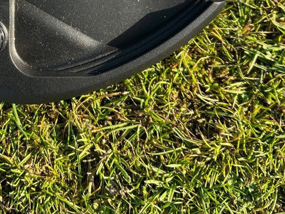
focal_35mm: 67
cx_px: 69
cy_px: -33
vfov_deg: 20.7
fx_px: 552
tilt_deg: -79.7
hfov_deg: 28.5
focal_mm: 5.1
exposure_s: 1/742
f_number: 1.6
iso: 50
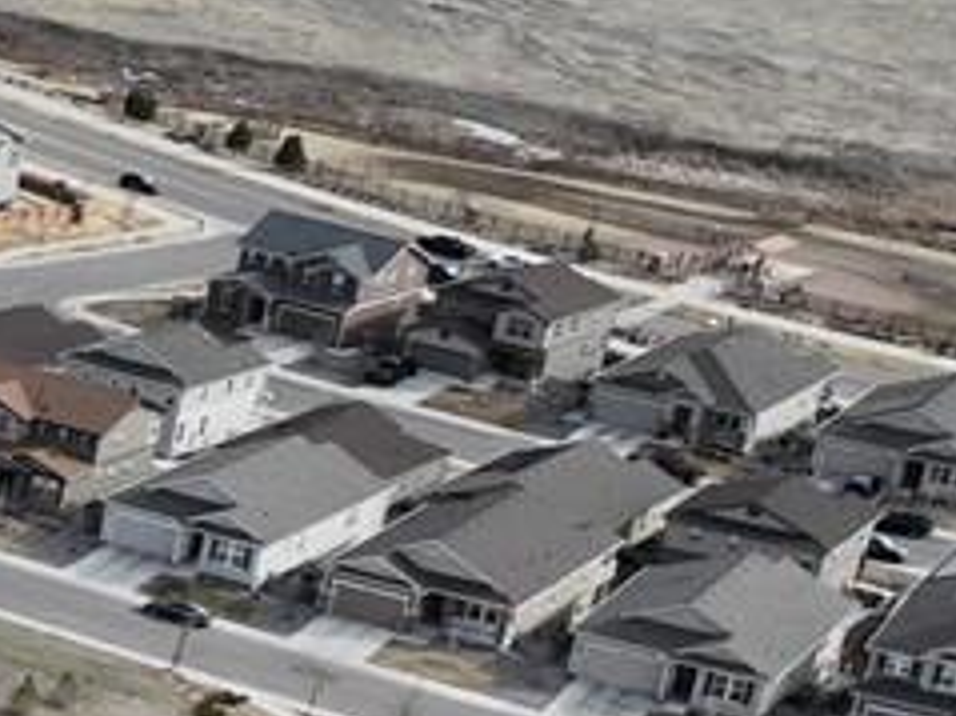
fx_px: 4444
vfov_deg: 9.2
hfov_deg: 9.0
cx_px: -2228
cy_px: 632
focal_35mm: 161
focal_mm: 12.29
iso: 100
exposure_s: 1/1600
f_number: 2.8
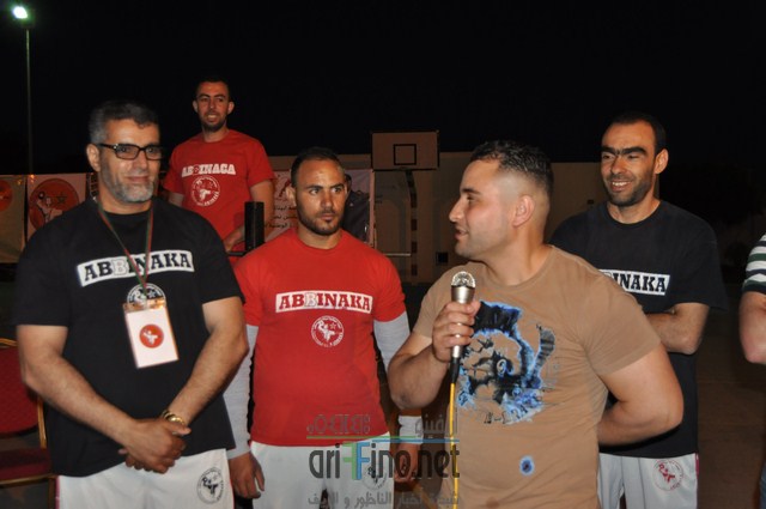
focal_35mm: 39
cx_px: 383
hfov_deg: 49.6
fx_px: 829
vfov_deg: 34.1
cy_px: 254
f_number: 4
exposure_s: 1/60
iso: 800
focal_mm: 26
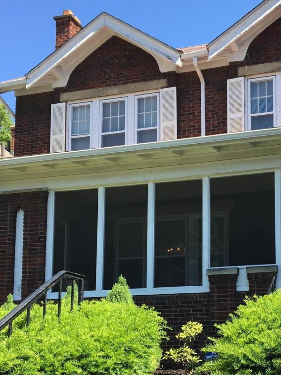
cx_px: 203
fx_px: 606
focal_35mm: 56
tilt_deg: +6.0
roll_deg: -2.0
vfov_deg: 33.6
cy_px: 286
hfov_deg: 25.8
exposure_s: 1/574
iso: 25
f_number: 2.2
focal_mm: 4.15
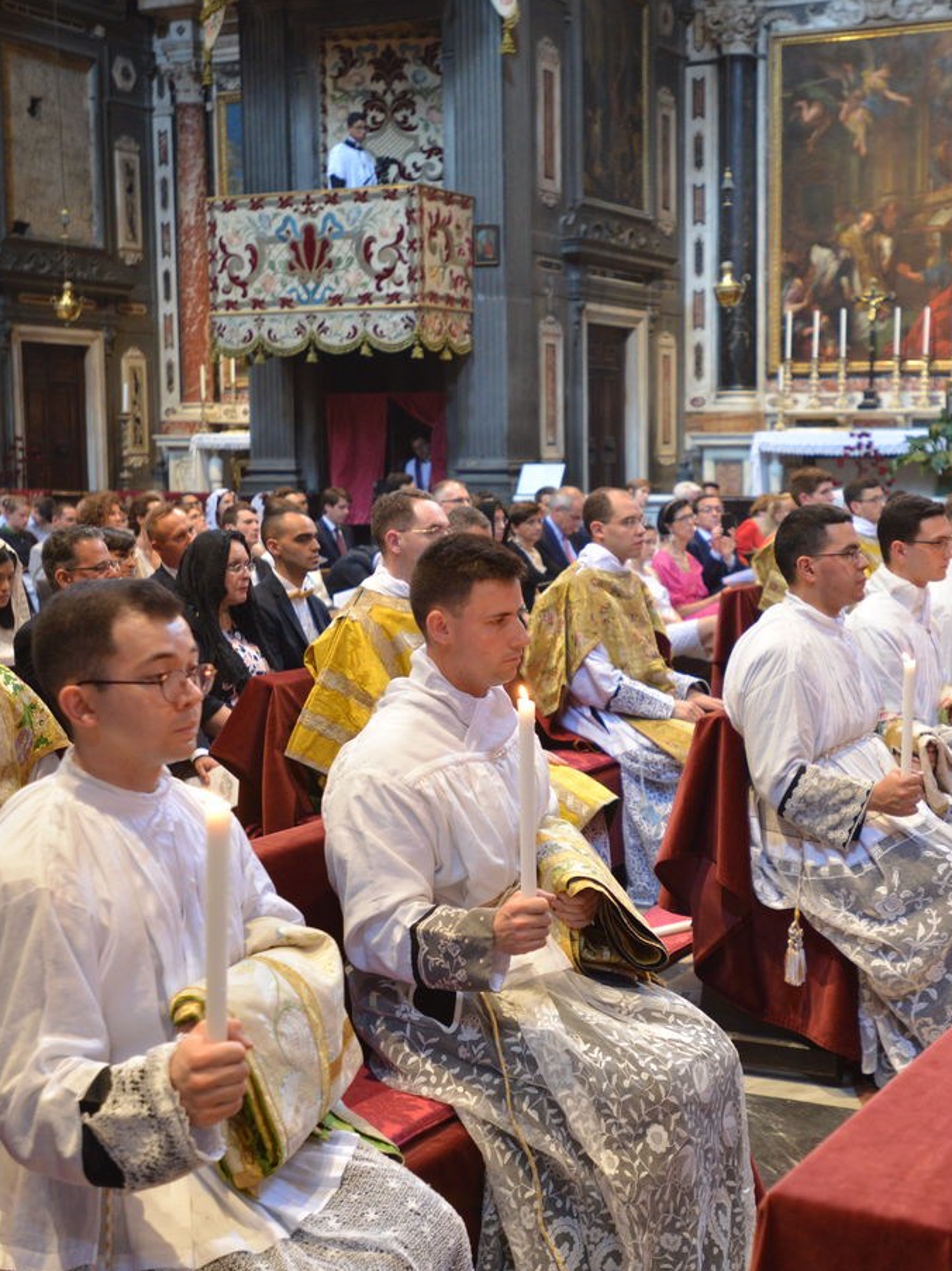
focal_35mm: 51
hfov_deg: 28.3
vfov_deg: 37.5
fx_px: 1871
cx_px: 665
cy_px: 634
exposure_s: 1/40
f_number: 3.2
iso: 1600
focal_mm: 35
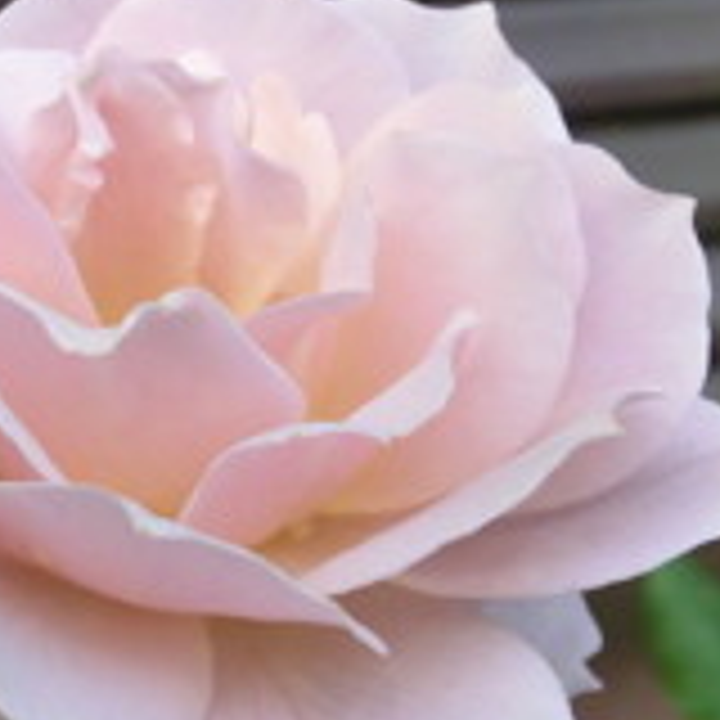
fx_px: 2188
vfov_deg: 18.6
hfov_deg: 18.4
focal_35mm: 93
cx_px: 86
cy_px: 464
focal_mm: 7.38
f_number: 4
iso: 250
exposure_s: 1/250
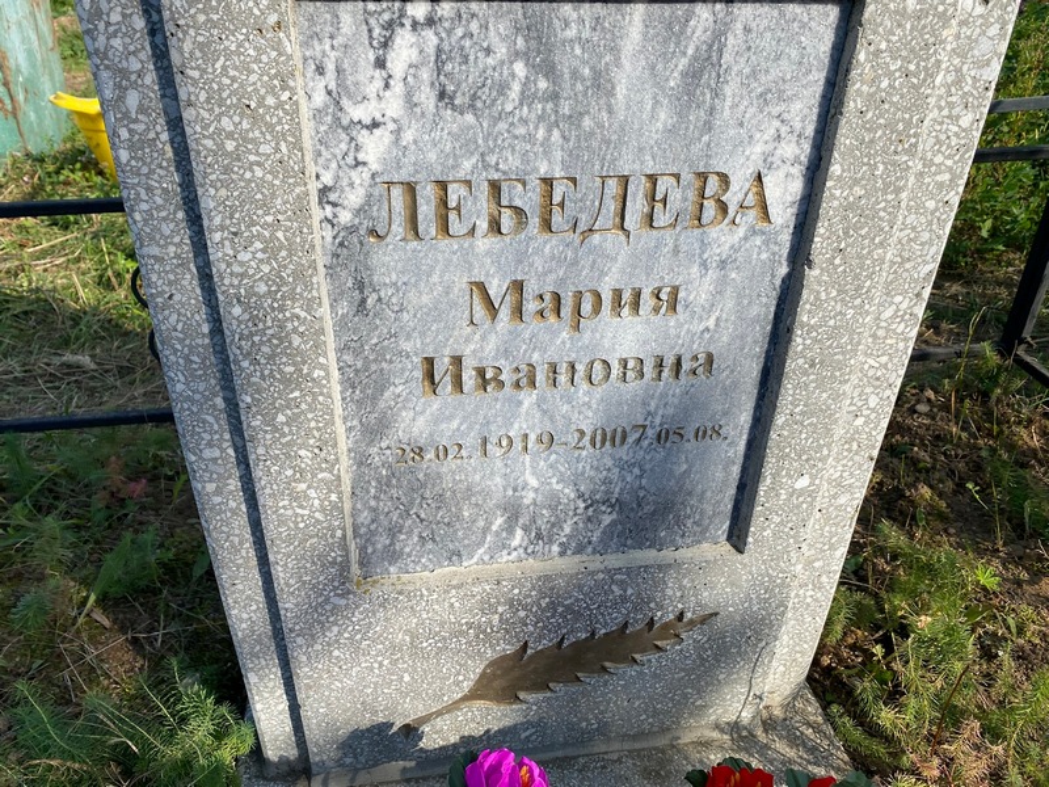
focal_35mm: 26
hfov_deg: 67.3
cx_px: 524
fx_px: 788
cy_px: 394
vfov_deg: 53.1
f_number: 1.8
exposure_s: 1/2410
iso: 32
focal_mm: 4.25
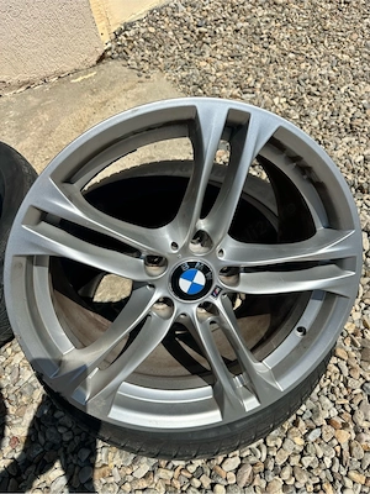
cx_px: 185
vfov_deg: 71.6
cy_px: 247
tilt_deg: -54.4
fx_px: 342
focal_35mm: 24
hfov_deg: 56.8
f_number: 1.78
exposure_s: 1/8929
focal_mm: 6.86
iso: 80
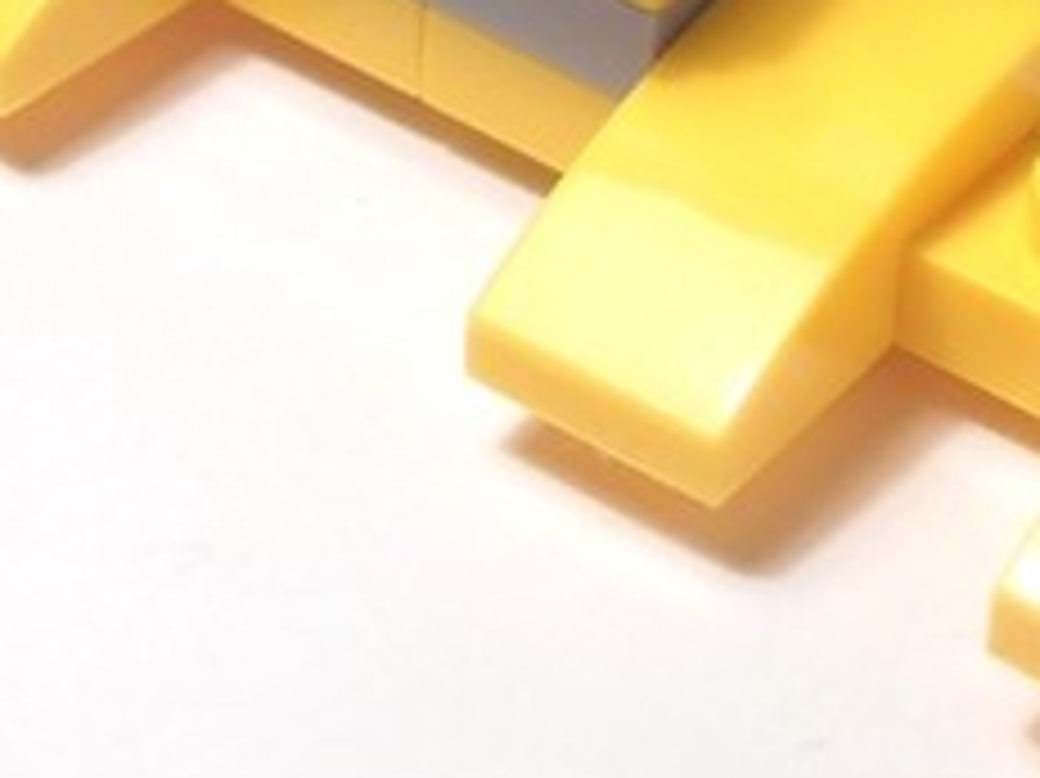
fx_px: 4324
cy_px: -443
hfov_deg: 13.7
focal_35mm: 144
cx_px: 689
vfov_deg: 9.9
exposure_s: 1/50
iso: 80
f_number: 3.9
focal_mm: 6.61
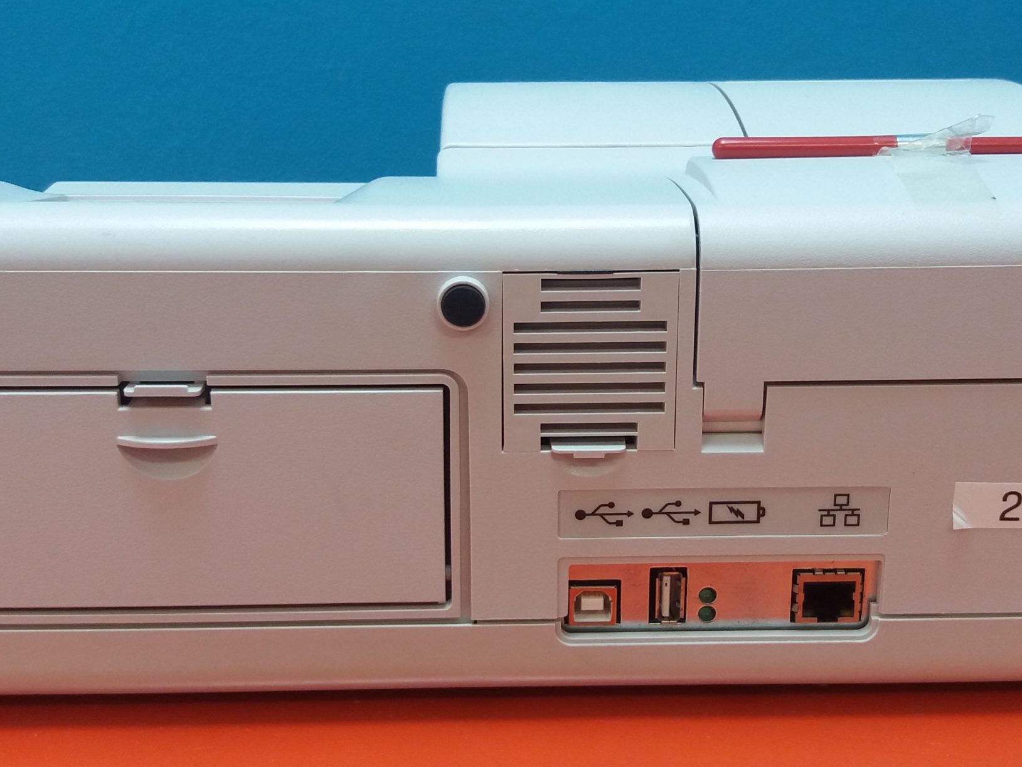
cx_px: 531
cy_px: 380
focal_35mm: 44
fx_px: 1299
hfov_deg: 42.9
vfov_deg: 32.9
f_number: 1.9
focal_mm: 3.7
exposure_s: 1/33
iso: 125
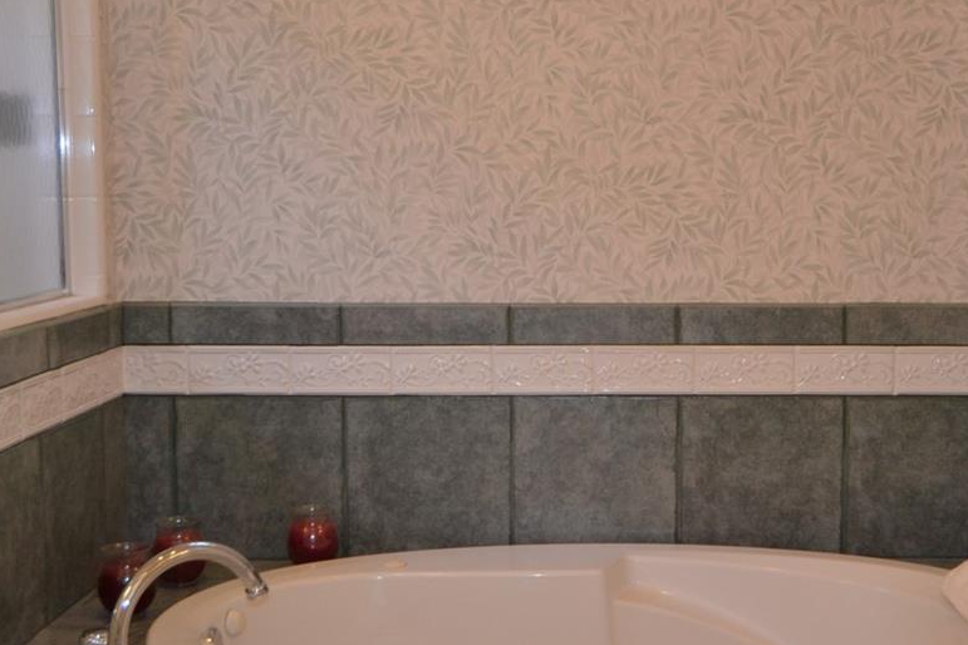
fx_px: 1506
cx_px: 579
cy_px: 363
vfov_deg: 24.2
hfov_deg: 35.5
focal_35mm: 56
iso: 560
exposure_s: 1/60
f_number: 4
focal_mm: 18
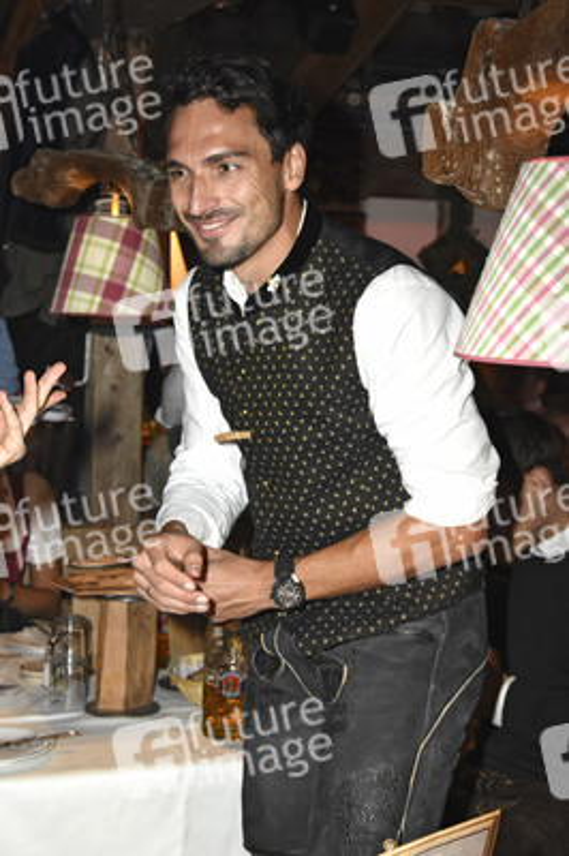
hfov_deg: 21.5
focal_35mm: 63
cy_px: 428
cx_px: 284
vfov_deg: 31.9
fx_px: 1496
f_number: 6.3
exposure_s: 1/125
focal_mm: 42
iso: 1600
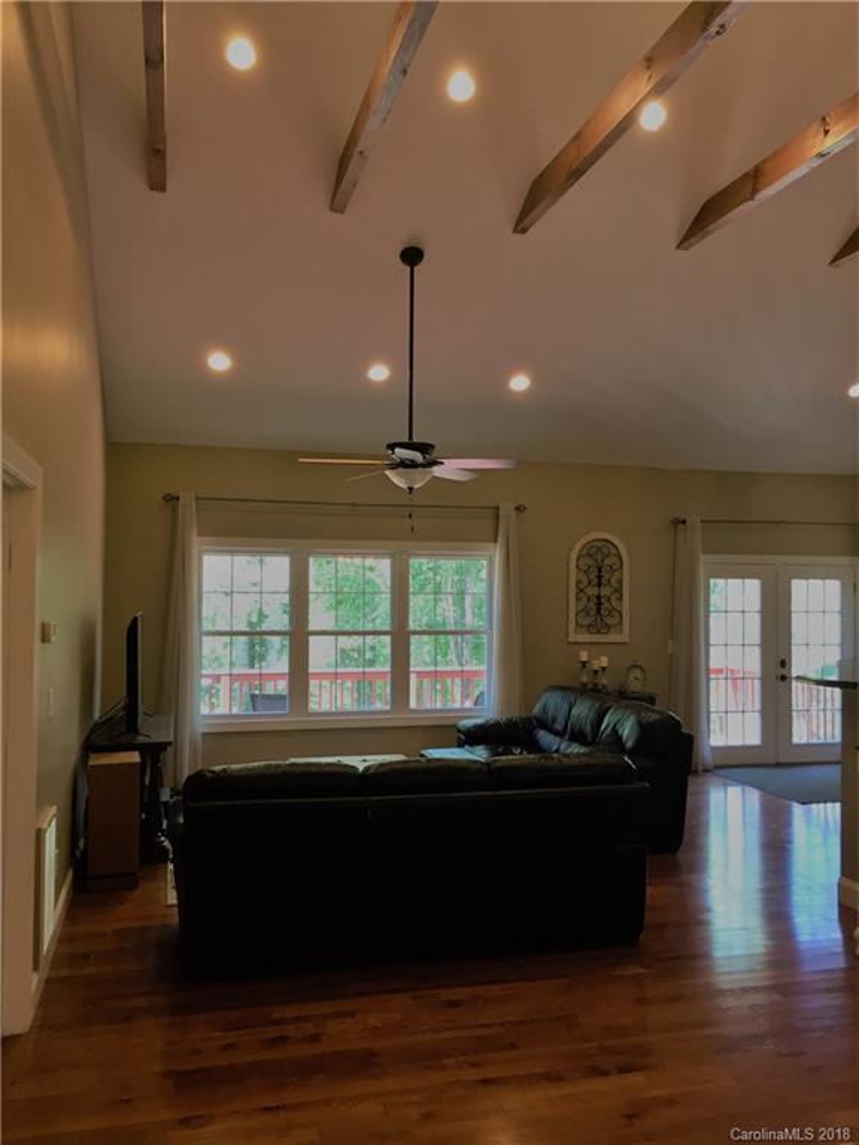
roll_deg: -0.4
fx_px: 960
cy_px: 572
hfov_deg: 48.2
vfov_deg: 61.7
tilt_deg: -0.2
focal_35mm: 29
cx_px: 430
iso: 64
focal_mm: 4.15
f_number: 2.2
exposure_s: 1/30
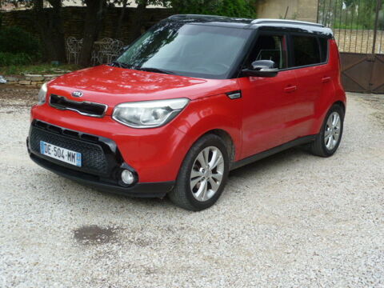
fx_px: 532
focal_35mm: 48
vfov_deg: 30.3
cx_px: 192
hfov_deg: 39.7
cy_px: 144
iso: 80
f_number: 3.5
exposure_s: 1/125
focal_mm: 8.6
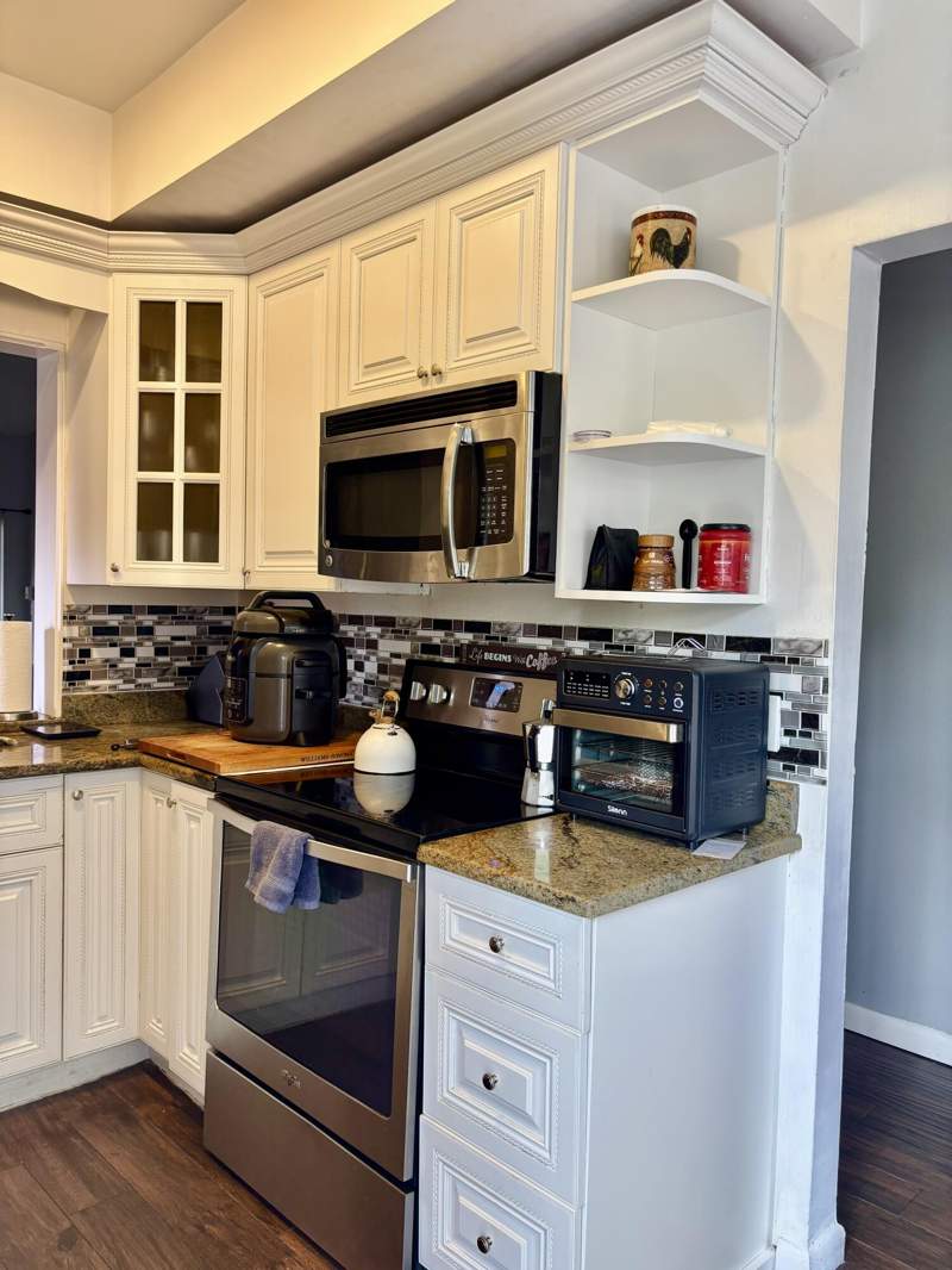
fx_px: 953
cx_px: 476
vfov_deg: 67.3
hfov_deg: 53.1
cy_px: 635
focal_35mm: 26
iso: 80
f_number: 1.6
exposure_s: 1/60
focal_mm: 5.96
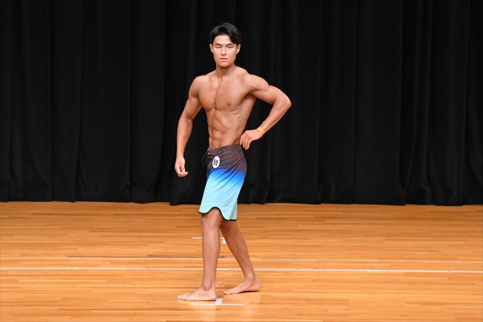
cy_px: 161
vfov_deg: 5.1
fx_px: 3621
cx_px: 242
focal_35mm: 270
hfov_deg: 7.6
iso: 4000
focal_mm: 180
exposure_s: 1/400
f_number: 5.6
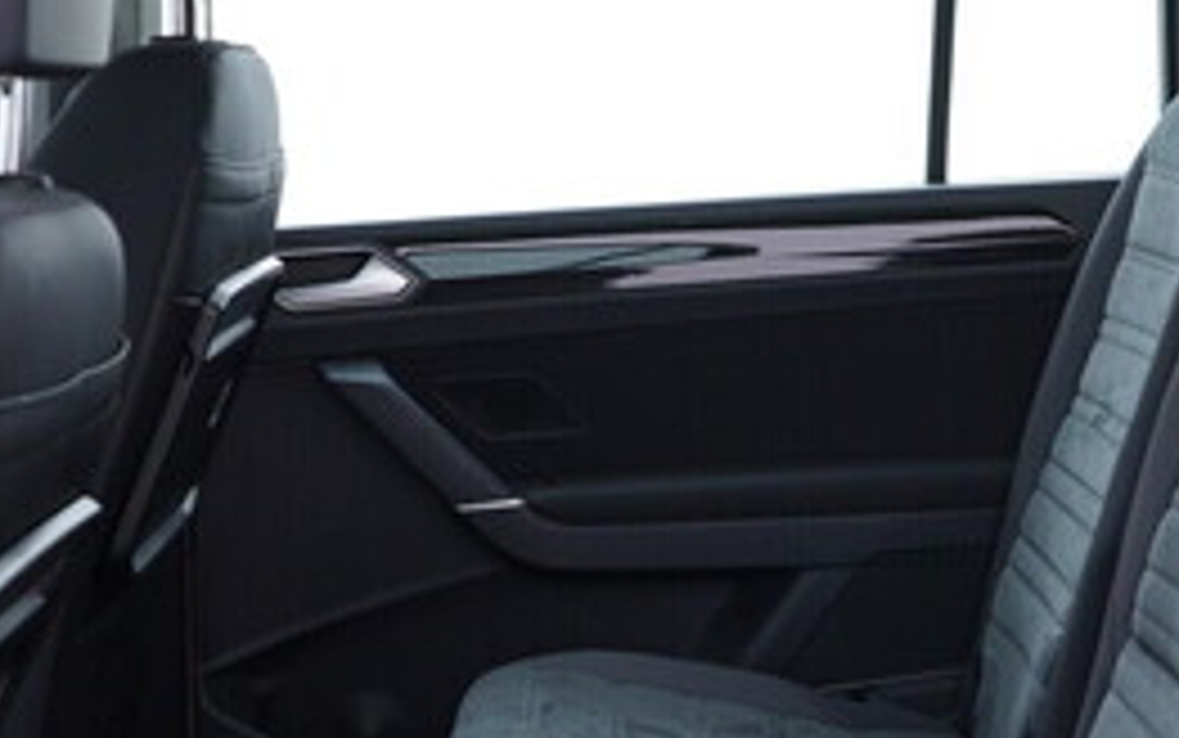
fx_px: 2475
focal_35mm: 77
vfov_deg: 17.0
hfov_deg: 26.5
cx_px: 864
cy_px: 317
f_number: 2.8
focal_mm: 24
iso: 200
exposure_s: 1/40
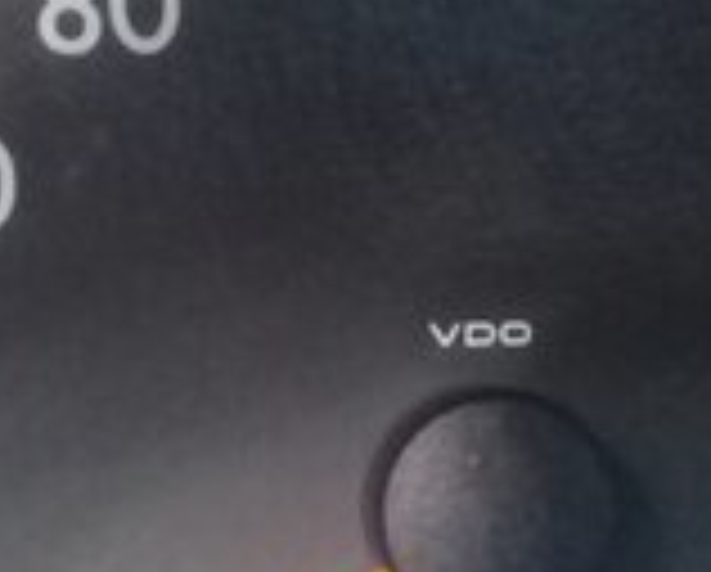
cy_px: 790
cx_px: 382
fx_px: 2656
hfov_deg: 15.2
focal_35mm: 126
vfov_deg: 11.9
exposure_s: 1/15
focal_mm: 3.3
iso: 400
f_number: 2.2
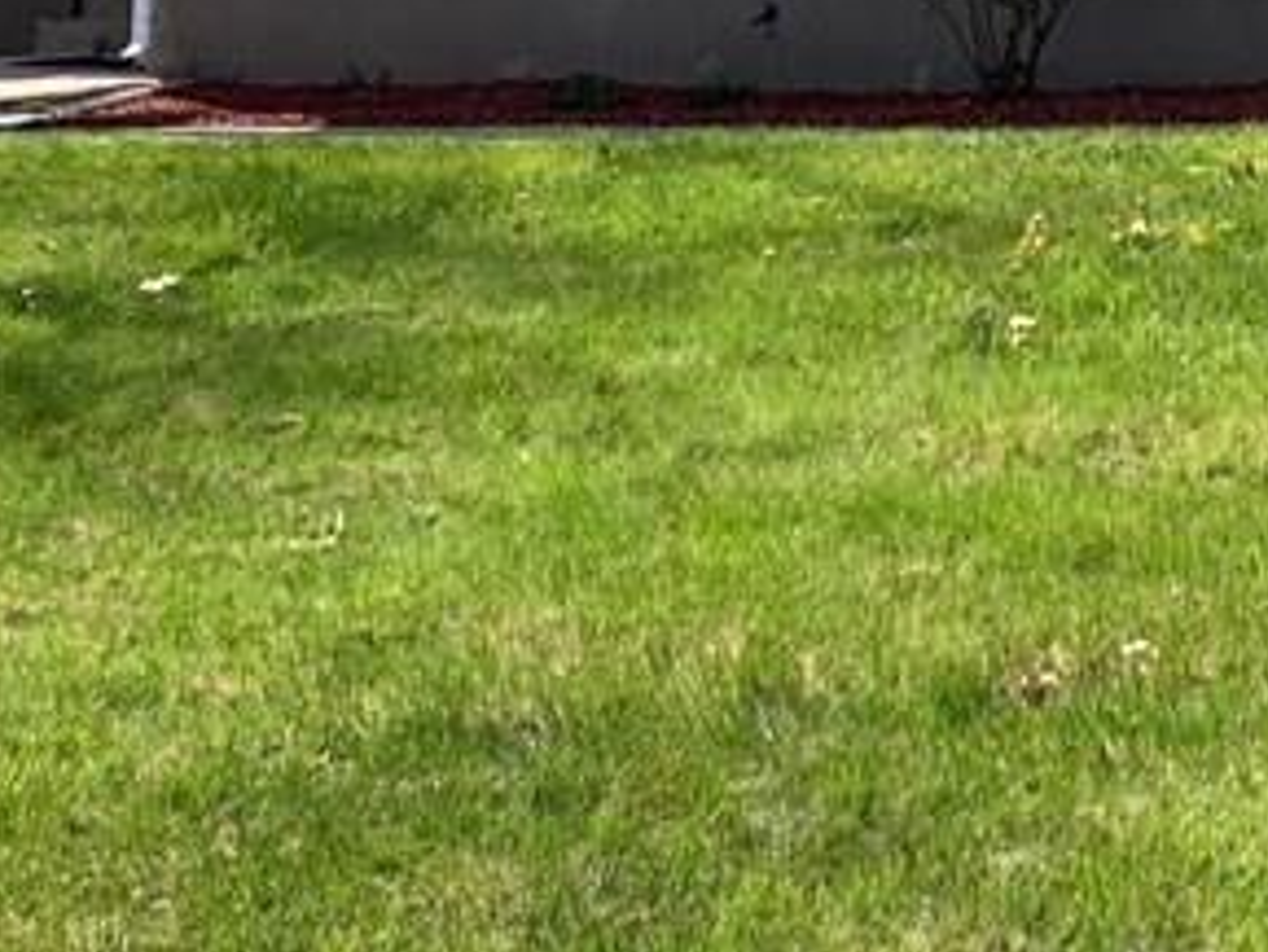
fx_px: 3371
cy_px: -377
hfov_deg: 20.6
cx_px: 1286
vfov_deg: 15.1
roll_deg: -0.8
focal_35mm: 92
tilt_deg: +4.6
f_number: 1.8
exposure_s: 1/1812
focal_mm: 4.25
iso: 25
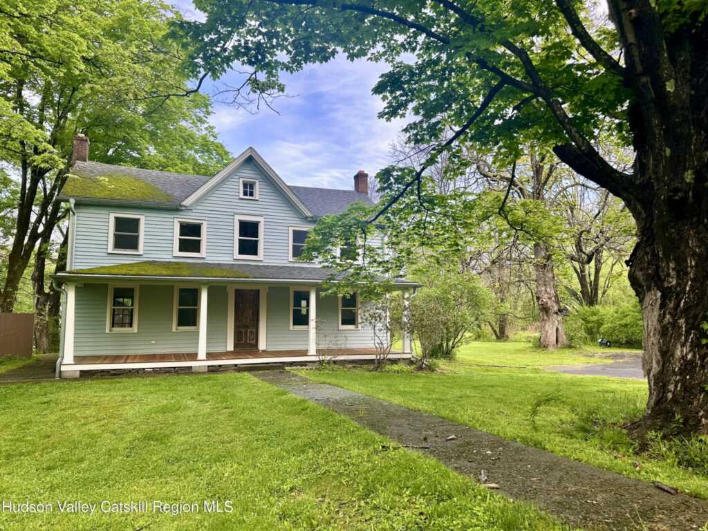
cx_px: 354
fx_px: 491
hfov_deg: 71.6
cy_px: 266
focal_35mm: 24
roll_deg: -0.4
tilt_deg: +6.4
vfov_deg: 56.8
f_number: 1.78
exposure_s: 1/390
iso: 80
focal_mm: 6.86
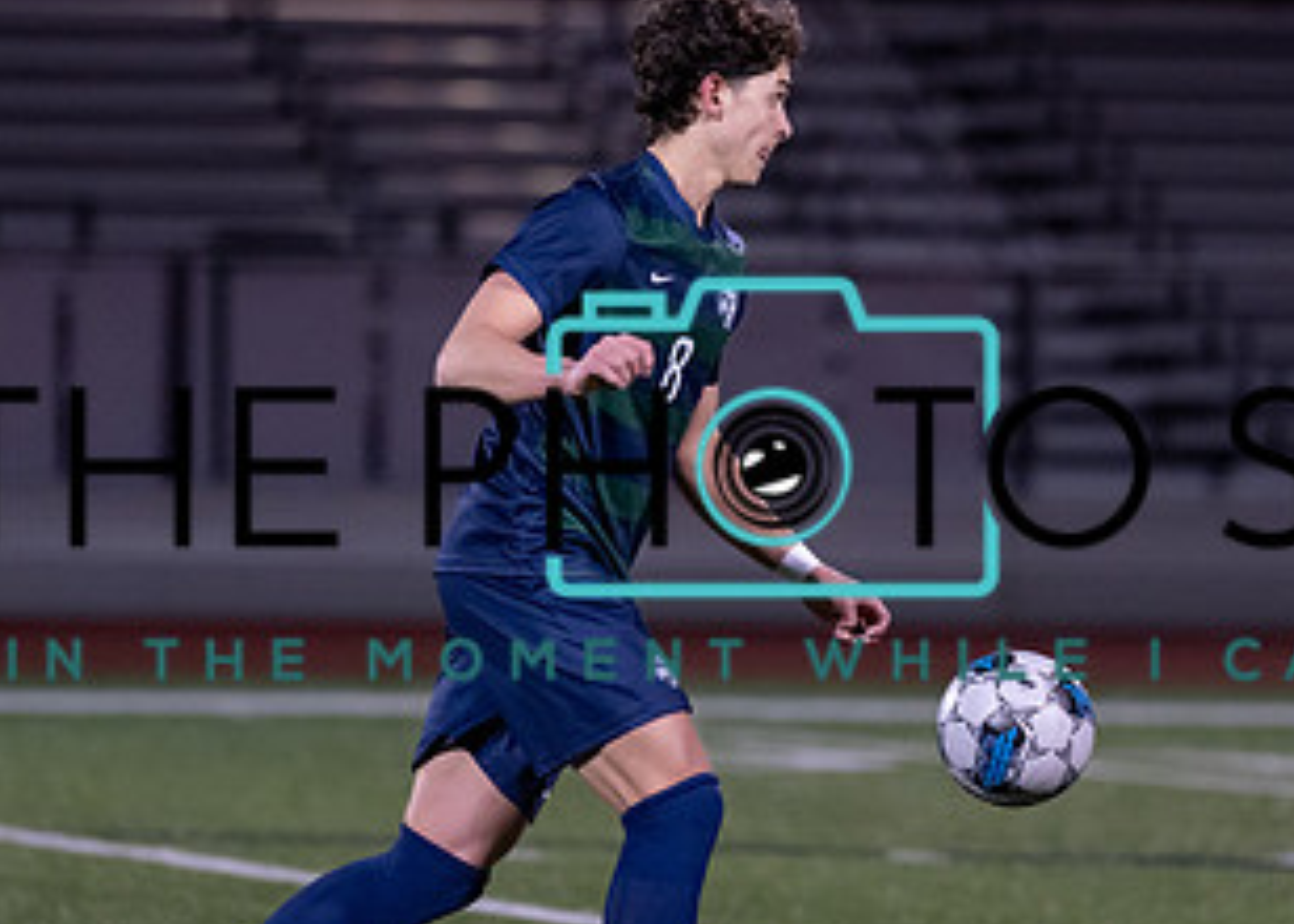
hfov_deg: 4.4
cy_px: 351
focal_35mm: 458
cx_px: 583
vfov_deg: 3.1
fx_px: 16832
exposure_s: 1/1000
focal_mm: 188
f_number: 2.8
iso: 2500
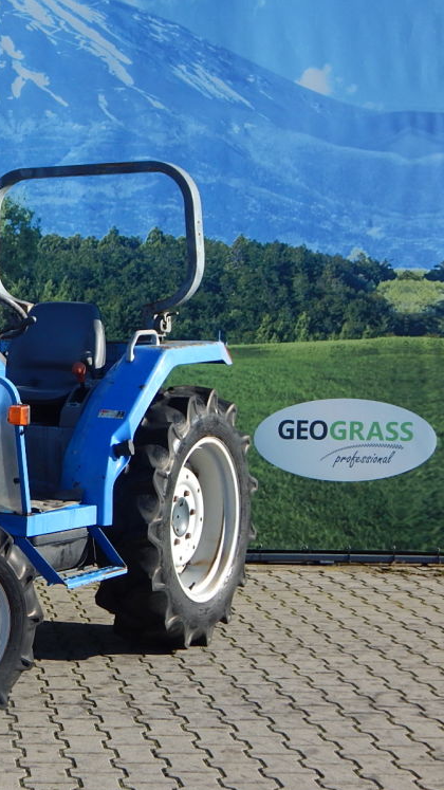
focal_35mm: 70
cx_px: -59
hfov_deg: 16.6
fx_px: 1466
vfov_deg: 30.2
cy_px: 396
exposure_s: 1/640
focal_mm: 8.6
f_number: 3.7
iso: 125
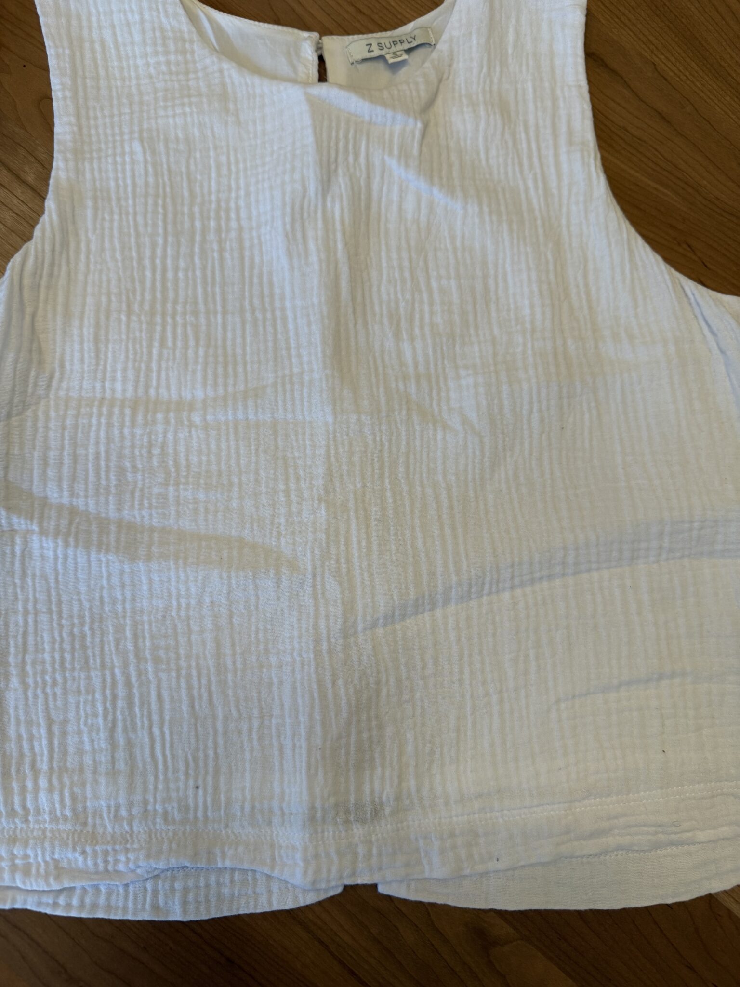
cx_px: 370
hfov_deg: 56.8
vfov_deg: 71.6
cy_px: 494
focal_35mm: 24
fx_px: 684
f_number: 1.78
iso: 125
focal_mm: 6.76
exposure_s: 1/120
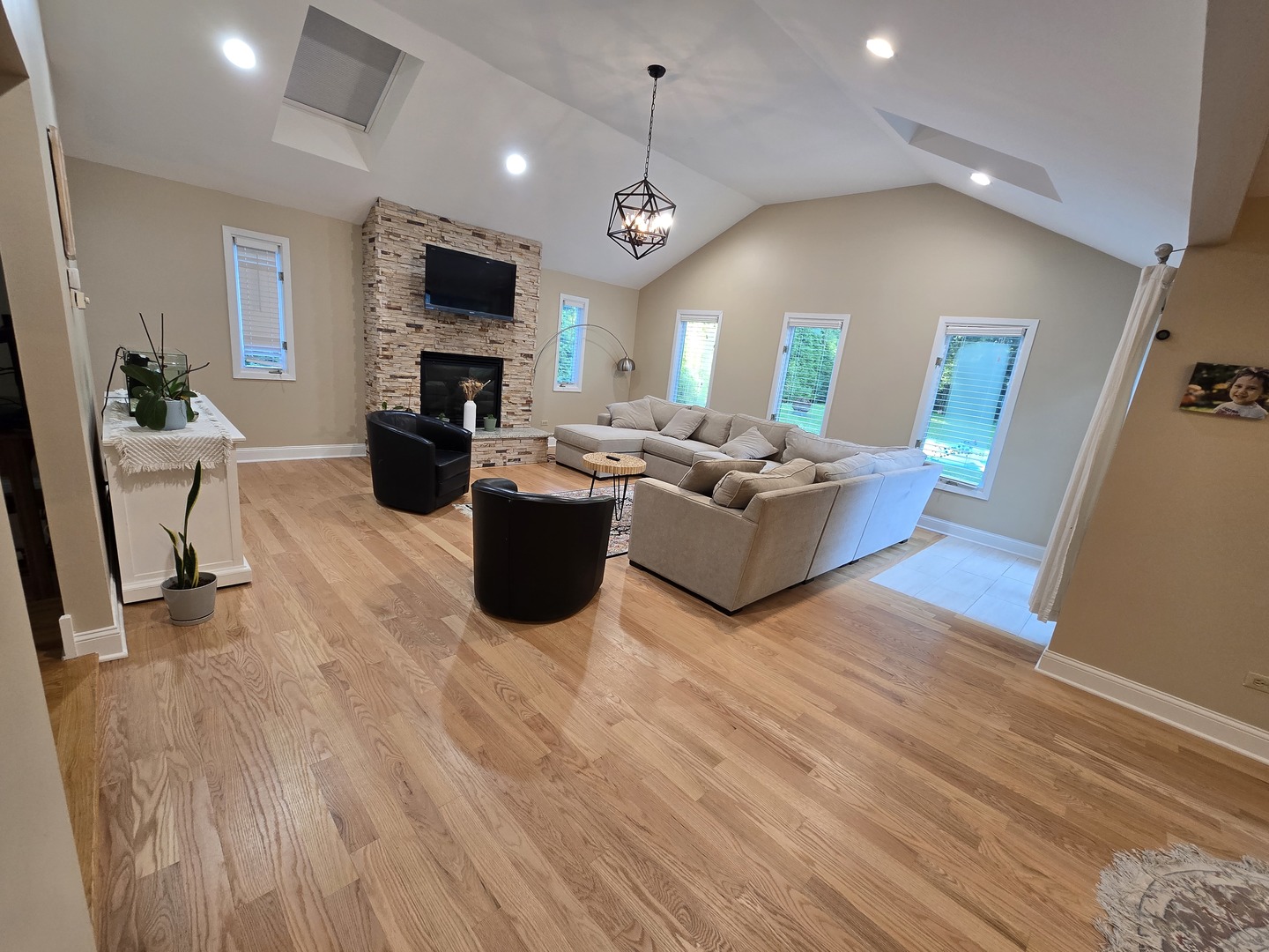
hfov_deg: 106.2
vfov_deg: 89.9
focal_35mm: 13
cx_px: 634
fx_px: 477
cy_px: 476
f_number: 2.2
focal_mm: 2.2
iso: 125
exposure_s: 1/60
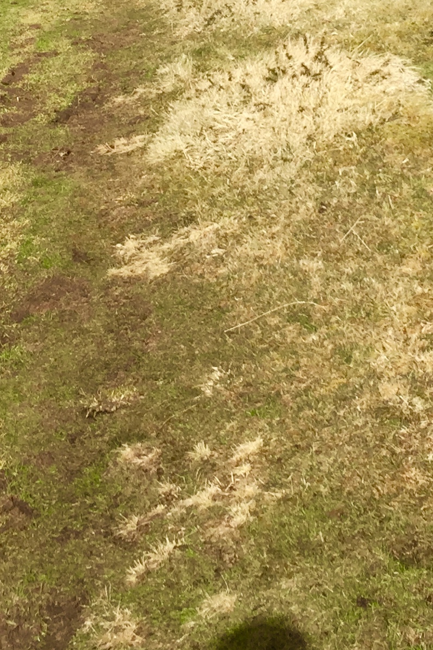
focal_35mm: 82
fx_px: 1480
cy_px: 31
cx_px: 265
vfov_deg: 23.9
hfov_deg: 16.6
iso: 32
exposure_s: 1/2083
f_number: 2.2
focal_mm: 4.15
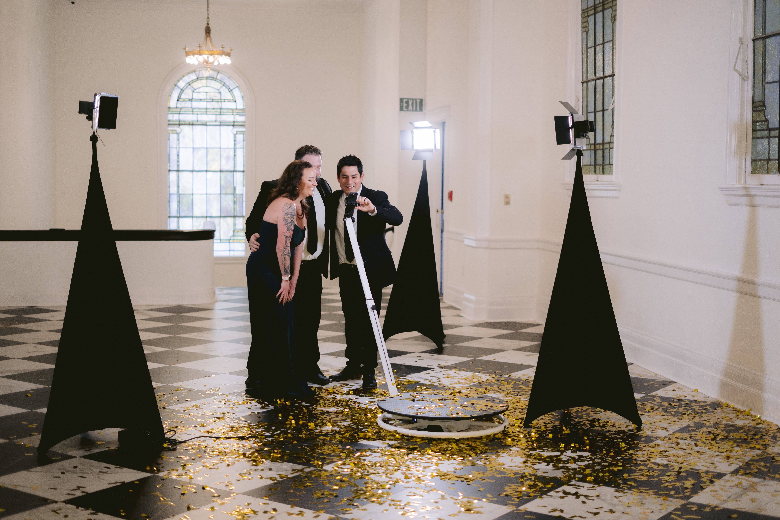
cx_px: 390
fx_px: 1083
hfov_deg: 39.6
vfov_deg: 27.0
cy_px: 260
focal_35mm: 50
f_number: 1.8
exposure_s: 1/160
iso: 250
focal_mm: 50
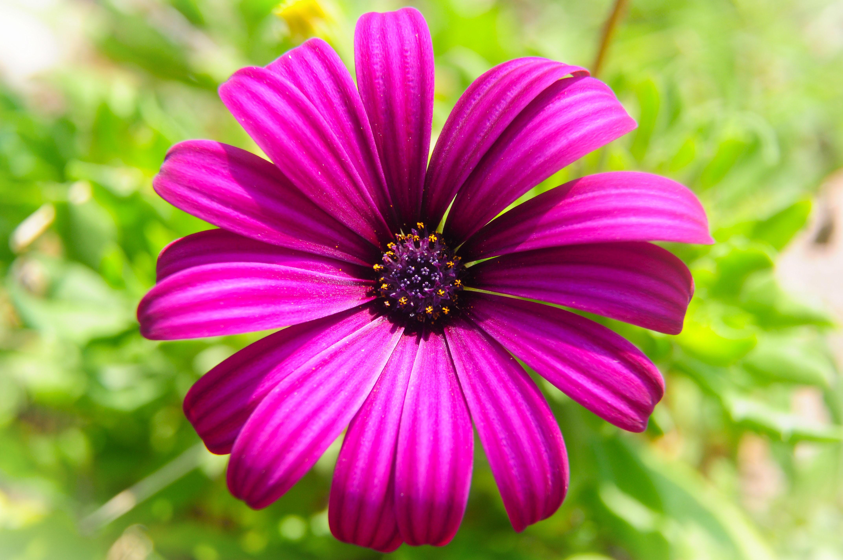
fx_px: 1754
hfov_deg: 27.0
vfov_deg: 18.1
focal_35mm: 75
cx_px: 422
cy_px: 280
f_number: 9
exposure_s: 1/125
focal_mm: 50
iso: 200
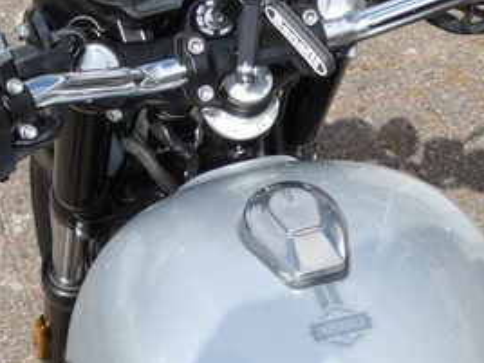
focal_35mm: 98
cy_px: 170
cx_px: 256
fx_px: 1370
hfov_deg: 20.0
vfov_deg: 15.1
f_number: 3.6
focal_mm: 7.3
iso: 80
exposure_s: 1/640
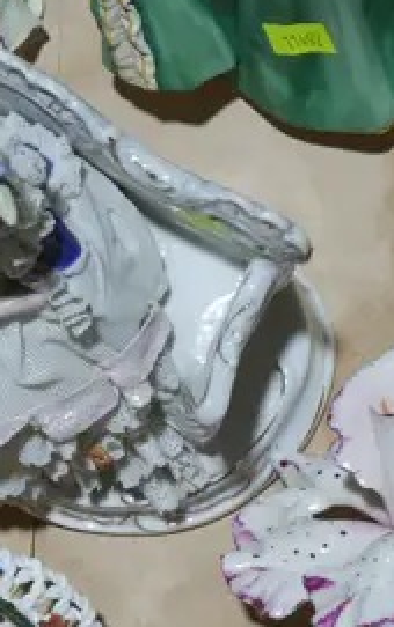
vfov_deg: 15.3
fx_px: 2330
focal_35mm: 136
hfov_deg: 9.4
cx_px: -195
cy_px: 266
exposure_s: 1/100
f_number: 4
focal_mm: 17
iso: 200
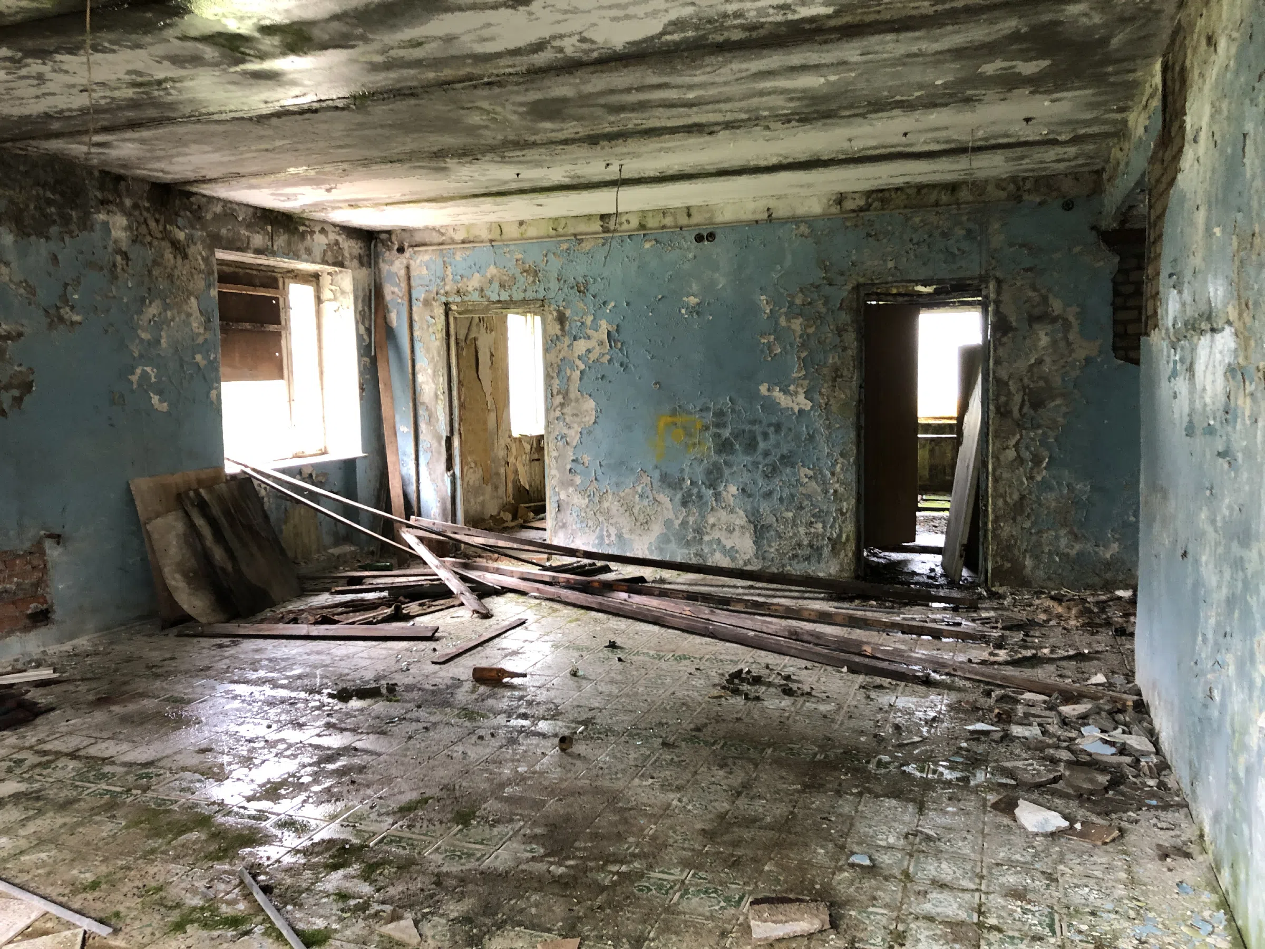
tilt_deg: -4.1
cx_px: 632
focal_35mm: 28
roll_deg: +1.1
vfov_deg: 49.7
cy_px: 474
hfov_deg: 63.4
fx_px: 1023
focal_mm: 4
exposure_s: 1/15
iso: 50
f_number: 1.8
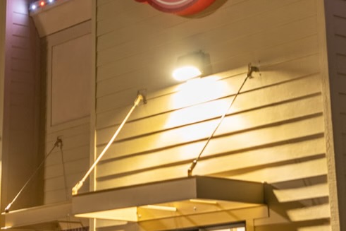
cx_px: 159
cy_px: -25
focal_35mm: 114
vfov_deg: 11.8
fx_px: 1095
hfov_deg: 17.9
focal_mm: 35
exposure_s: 1/13
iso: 800
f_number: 3.2
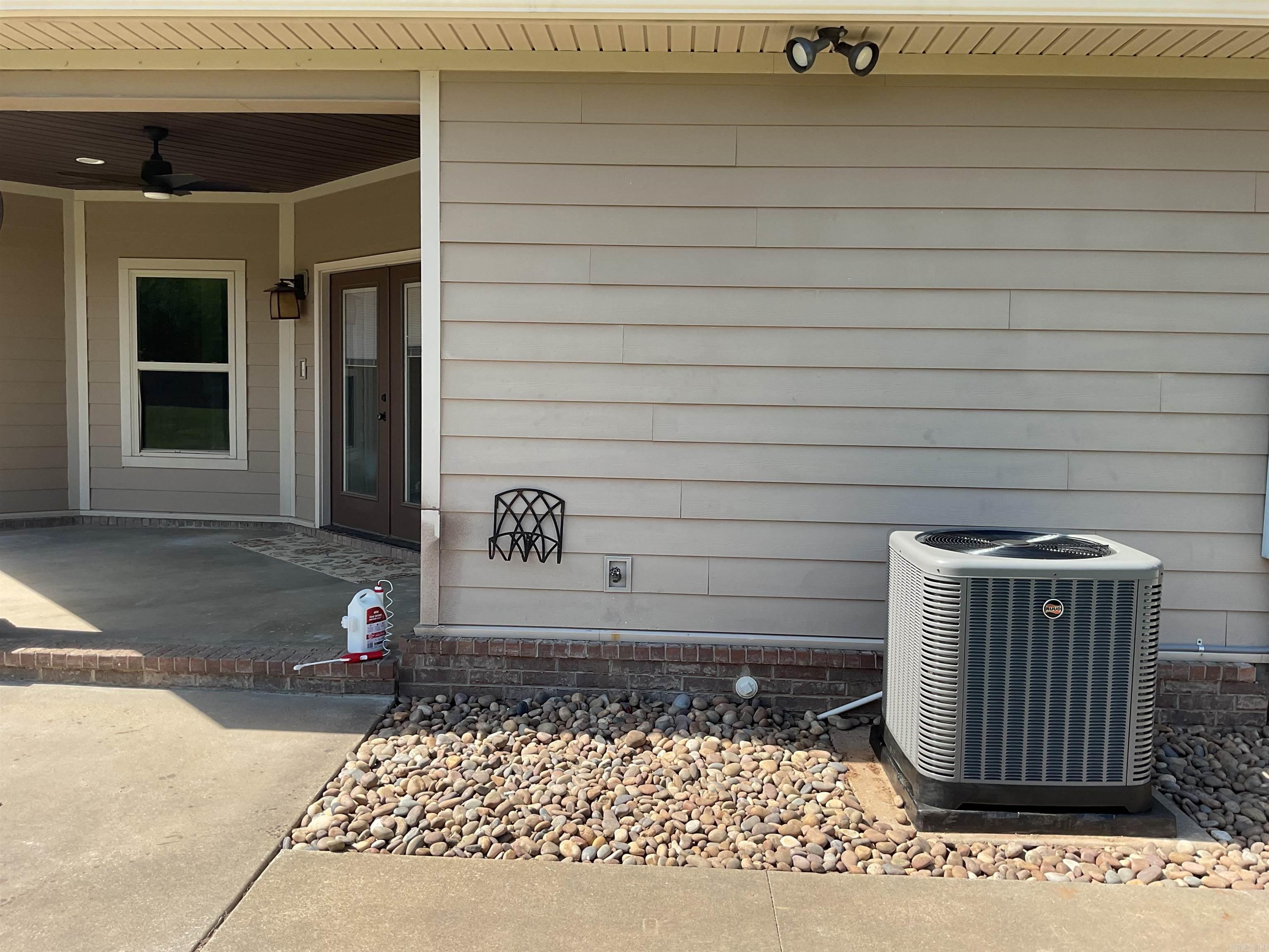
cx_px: 634
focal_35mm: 29
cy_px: 476
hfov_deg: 61.7
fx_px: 1063
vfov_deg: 48.2
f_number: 1.8
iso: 16
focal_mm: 3
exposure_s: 1/912
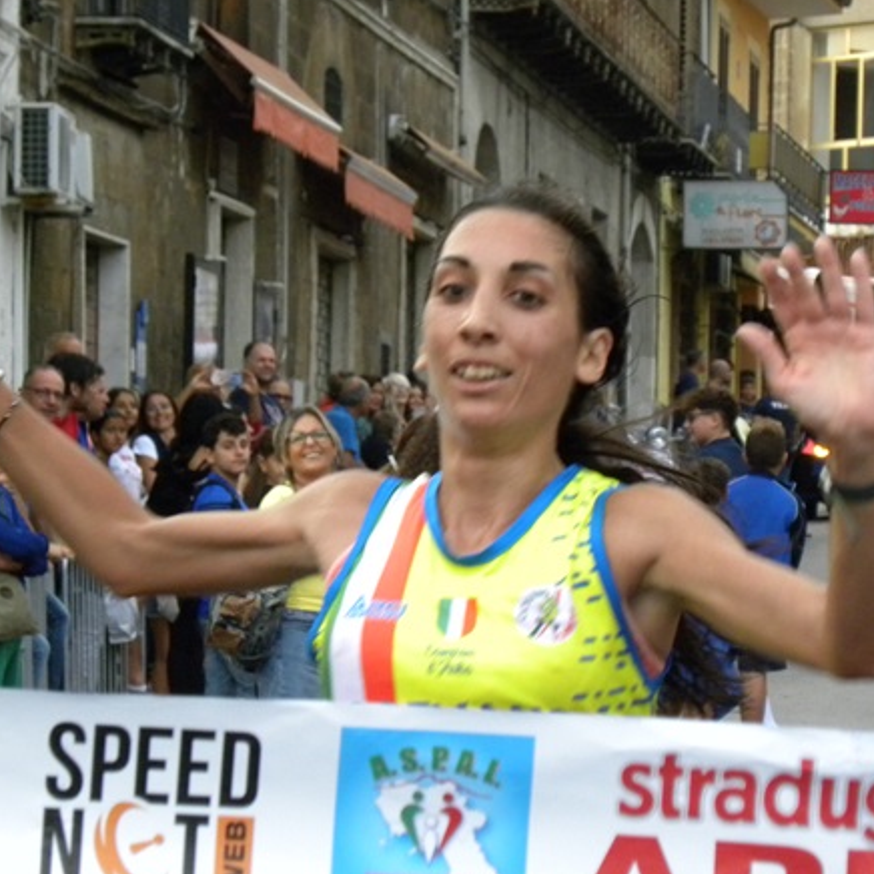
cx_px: 525
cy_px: 439
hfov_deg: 7.3
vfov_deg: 7.3
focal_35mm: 239
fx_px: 6827
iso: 400
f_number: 4.5
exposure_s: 1/145
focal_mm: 32.7
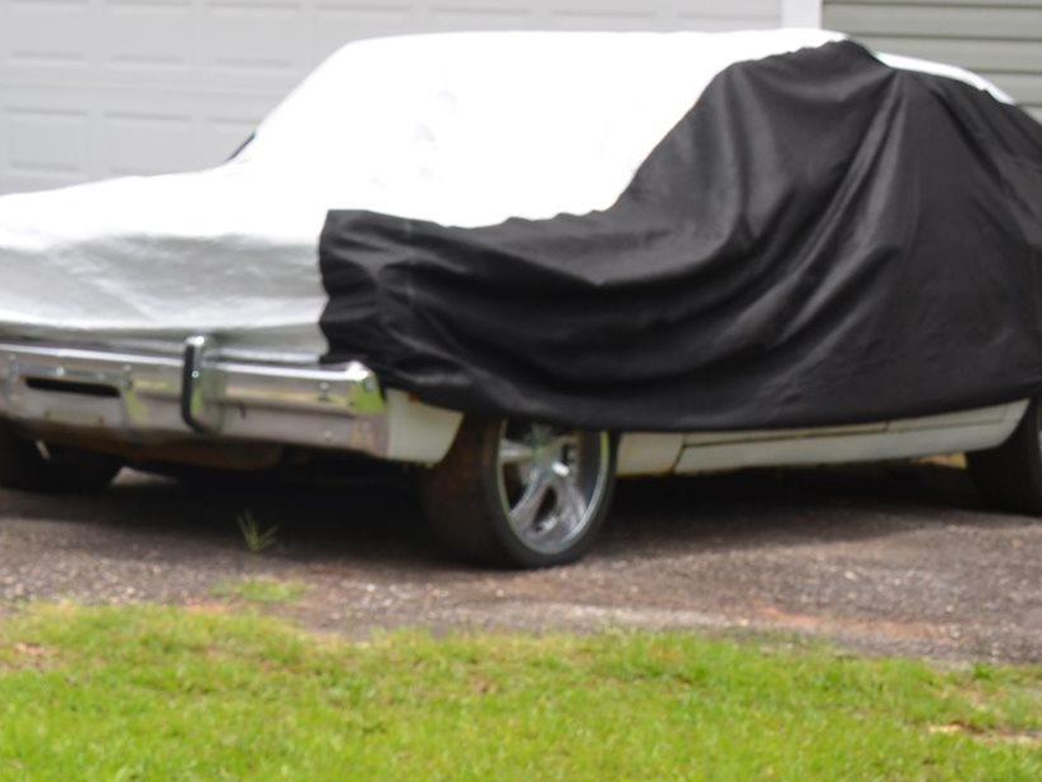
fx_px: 3913
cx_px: -696
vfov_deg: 11.2
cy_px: -114
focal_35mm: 130
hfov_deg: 13.9
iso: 100
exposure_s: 1/250
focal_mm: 24
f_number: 8
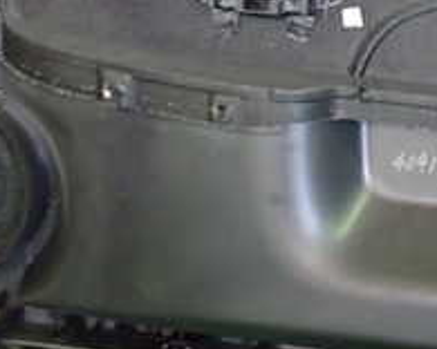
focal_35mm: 90
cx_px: 410
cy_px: 16
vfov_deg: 16.8
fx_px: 1164
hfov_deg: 20.7
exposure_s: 1/30
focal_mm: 5.4
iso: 800
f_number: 2.3
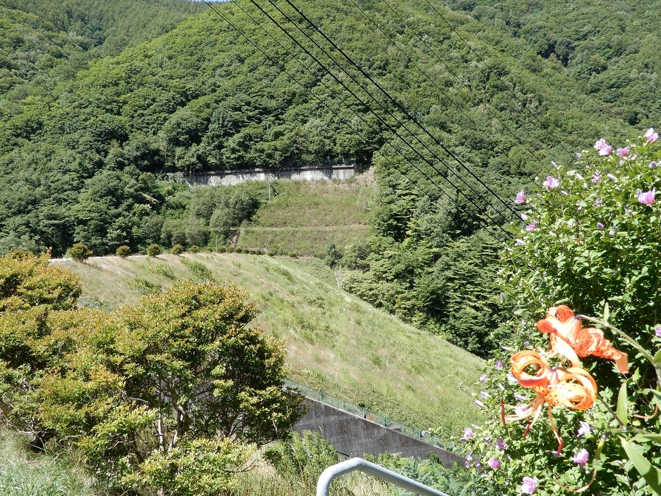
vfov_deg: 40.7
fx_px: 668
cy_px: 248
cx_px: 330
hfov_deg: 52.6
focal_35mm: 35
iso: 80
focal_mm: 6.2
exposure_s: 1/160
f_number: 5.6
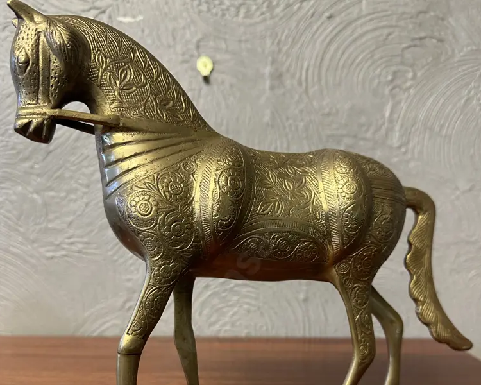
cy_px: 270
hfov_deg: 55.7
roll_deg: -0.5
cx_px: 243
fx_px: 456
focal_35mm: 32
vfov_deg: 44.8
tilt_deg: -5.4
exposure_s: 1/50
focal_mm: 6.86
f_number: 1.78
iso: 160
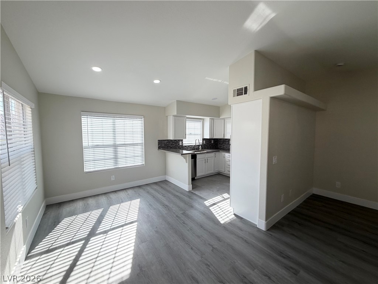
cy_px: 142
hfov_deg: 102.1
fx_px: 153
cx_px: 189
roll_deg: -0.1
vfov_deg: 85.7
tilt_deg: -3.3
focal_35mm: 14
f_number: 2.2
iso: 40
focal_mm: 2.22
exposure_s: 1/197
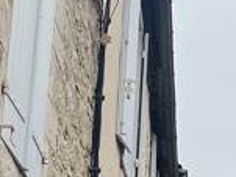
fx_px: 940
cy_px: 327
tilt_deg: +11.2
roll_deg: +1.6
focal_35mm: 138
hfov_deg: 11.3
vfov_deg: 10.1
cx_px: 610
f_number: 1.6
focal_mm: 5.1
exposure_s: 1/375
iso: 50
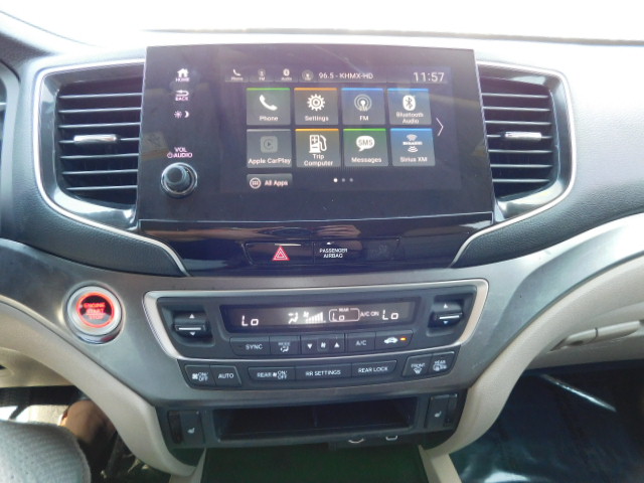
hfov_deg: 73.9
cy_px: 242
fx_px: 428
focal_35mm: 23
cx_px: 322
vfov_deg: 58.9
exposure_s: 1/30
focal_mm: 4
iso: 200
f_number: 3
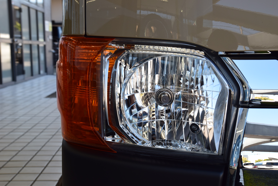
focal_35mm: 52
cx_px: 139
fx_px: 406
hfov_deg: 37.8
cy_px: 93
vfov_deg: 25.8
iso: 400
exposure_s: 1/200
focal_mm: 35
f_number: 10
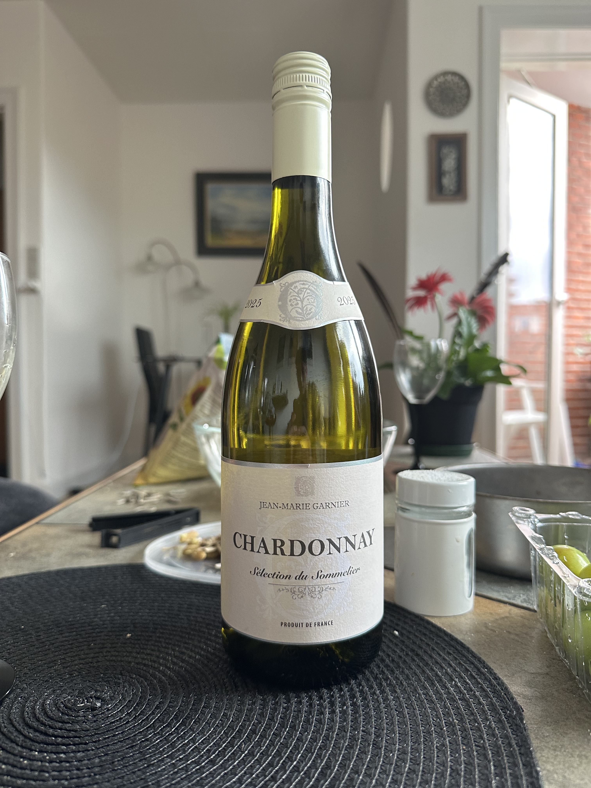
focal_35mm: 24
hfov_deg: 56.8
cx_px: 296
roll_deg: -0.6
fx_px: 546
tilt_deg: -2.4
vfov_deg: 71.6
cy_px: 394
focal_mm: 6.86
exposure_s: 1/73
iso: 250
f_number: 1.78
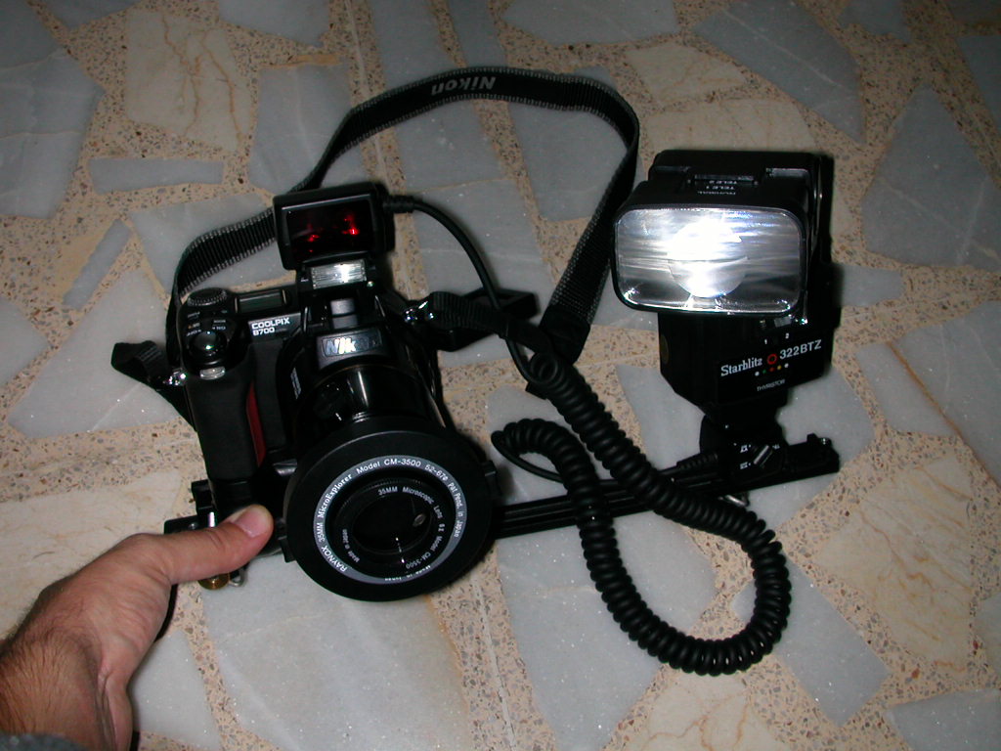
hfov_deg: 50.1
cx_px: 500
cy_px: 376
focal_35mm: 37
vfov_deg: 38.7
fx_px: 1070
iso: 100
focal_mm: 5.6
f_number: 4.5
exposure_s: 1/59.9
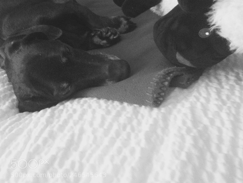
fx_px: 316
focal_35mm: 45
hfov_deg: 42.1
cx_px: 122
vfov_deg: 31.0
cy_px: 25
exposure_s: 1/15
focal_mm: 4.12
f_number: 2.4
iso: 640
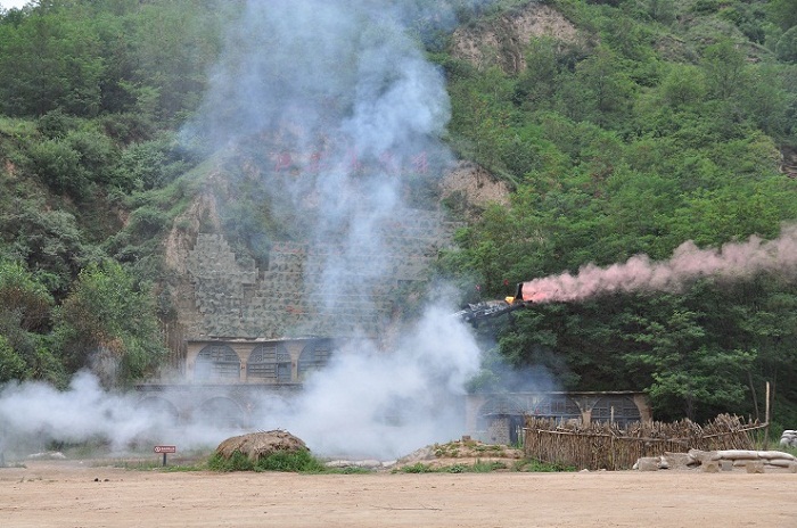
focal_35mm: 48
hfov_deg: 41.2
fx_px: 1061
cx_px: 398
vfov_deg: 28.0
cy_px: 264
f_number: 4.5
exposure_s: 1/640
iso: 200
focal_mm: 32
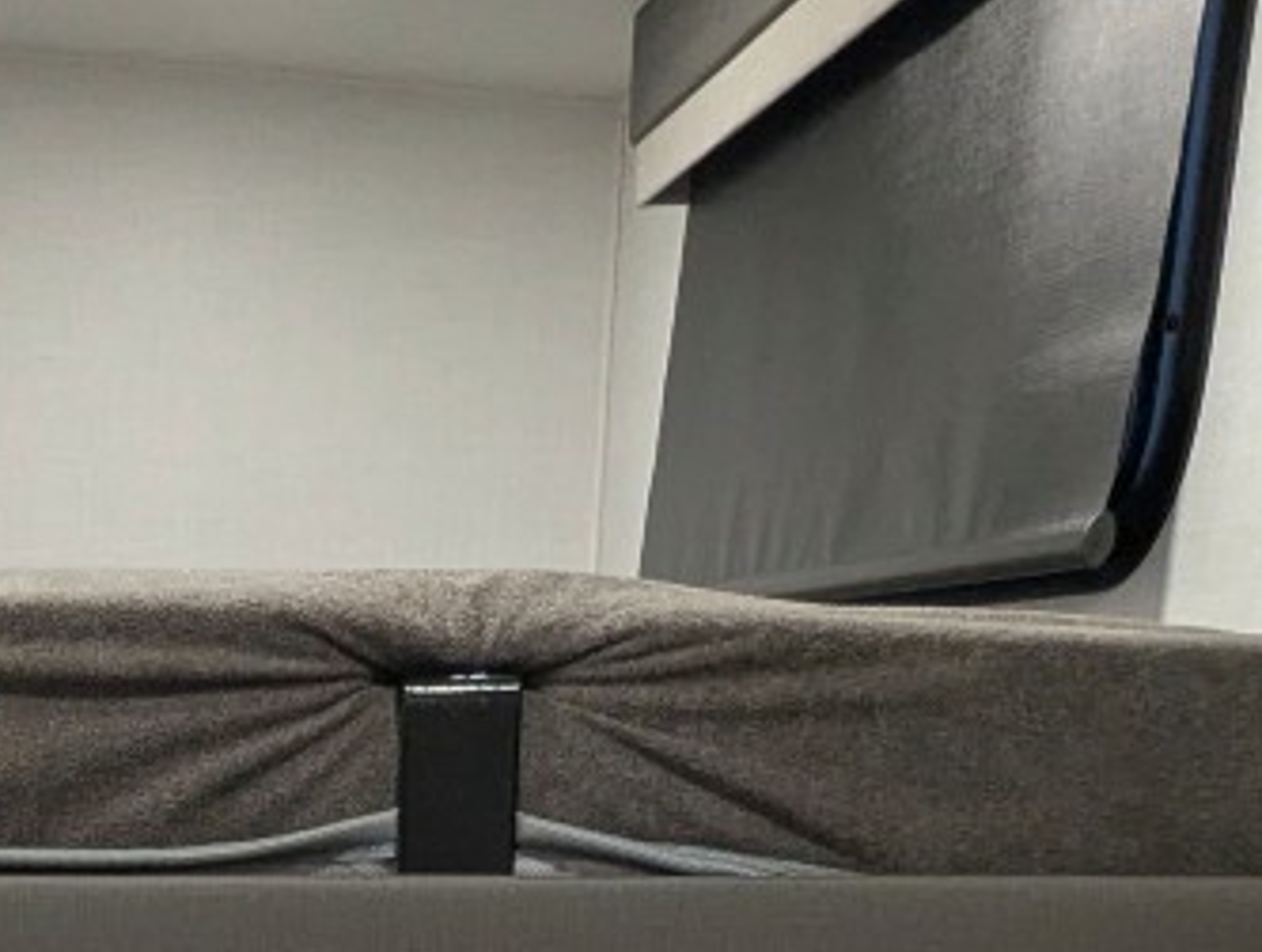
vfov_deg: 18.7
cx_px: 44
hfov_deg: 27.5
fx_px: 2447
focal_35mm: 67
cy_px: 1529
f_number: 2.2
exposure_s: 1/75.1
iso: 217
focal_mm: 2.35
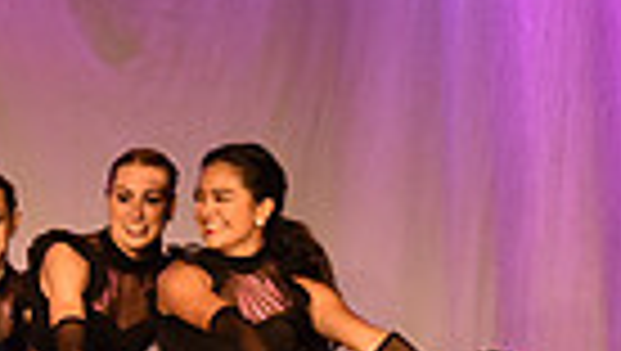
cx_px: -486
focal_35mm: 484
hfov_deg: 4.4
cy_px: 448
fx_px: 7979
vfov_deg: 2.5
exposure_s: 1/320
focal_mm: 110
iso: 2000
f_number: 4
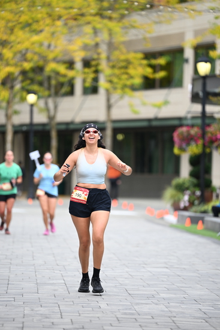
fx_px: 1832
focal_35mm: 200
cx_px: 110
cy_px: 165
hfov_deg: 6.9
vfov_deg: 10.3
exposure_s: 1/1600
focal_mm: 200
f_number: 2.8
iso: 640
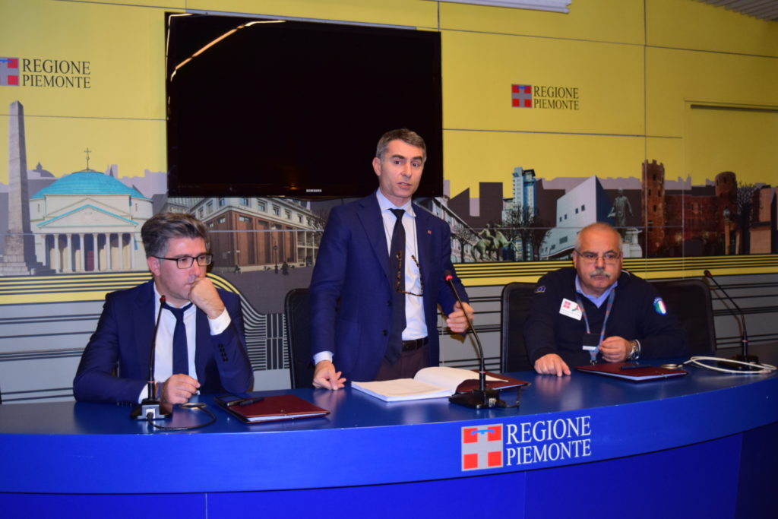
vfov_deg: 29.9
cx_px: 389
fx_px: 973
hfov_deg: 43.6
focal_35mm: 45
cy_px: 260
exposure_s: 1/100
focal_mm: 30
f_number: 4.5
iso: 1000
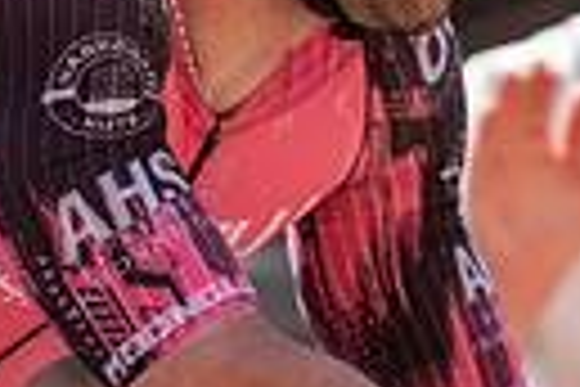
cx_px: -58
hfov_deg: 3.7
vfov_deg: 2.5
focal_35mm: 554
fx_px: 8925
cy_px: 295
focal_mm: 123
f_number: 3.5
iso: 250
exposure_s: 1/1000
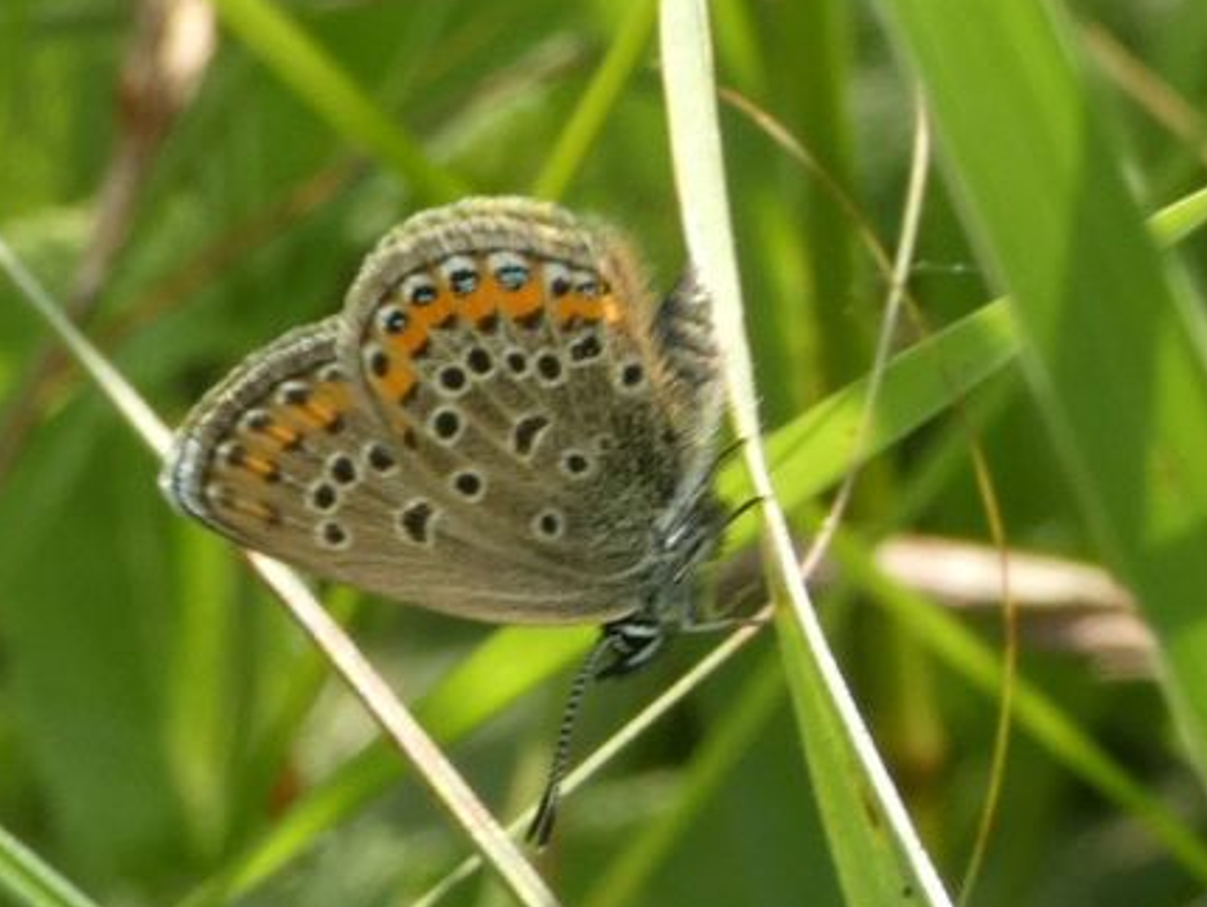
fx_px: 12664
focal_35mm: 363
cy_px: 472
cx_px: 726
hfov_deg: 5.5
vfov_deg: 4.1
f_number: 5.5
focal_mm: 32.7
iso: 100
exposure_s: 1/80
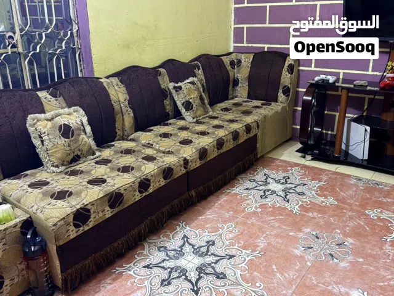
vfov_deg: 56.8
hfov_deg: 71.6
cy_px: 148
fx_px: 273
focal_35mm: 24
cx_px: 197
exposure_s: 1/50
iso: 400
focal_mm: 6.76
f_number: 1.78
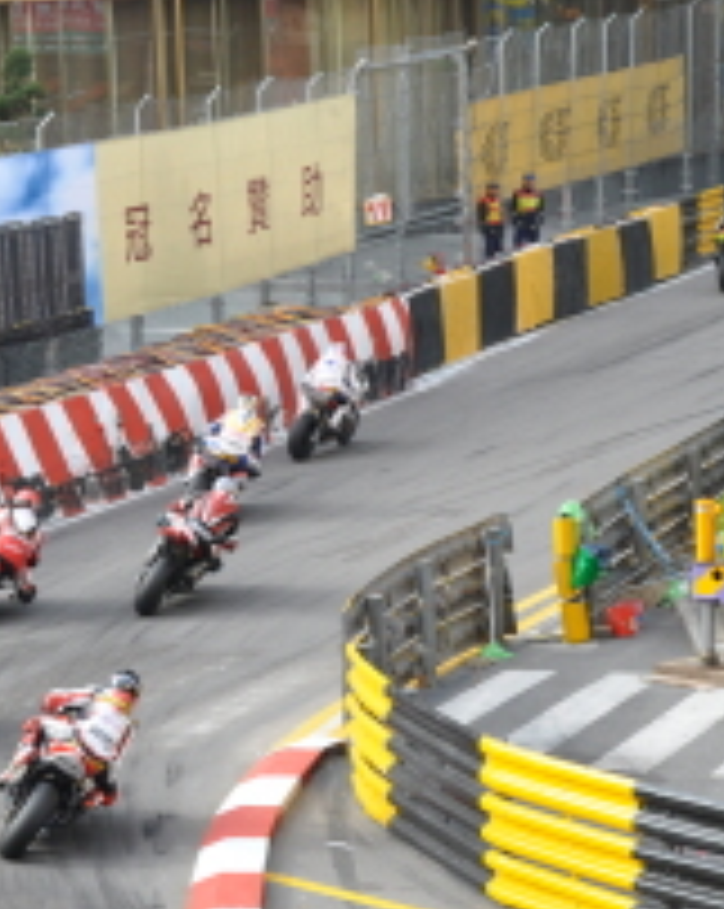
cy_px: 538
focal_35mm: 160
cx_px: 148
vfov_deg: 12.1
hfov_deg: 9.6
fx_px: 4295
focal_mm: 58
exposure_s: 1/400
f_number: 10
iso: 640
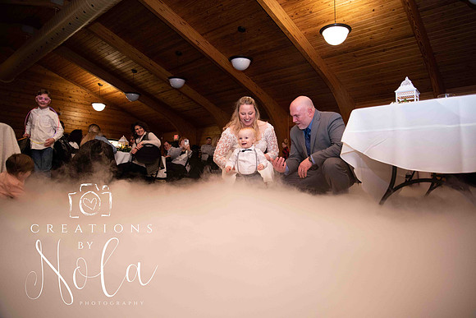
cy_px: 159
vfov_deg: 53.2
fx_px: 317
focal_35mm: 24
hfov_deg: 73.7
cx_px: 238
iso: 1000
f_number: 3.5
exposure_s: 1/60
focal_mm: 24
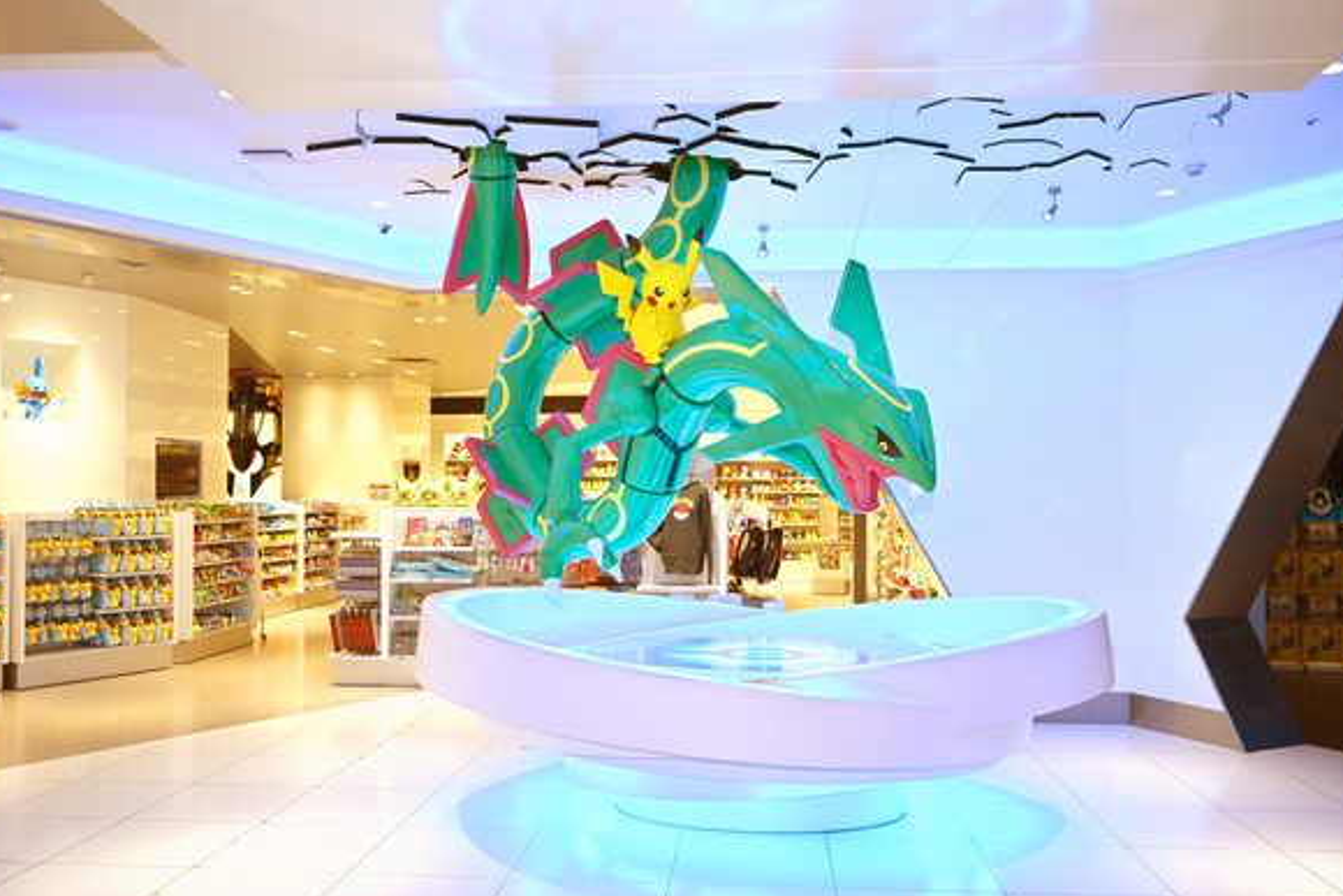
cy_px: 473
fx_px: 1194
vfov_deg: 41.1
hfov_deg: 58.7
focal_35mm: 32
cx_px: 674
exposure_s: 1/60
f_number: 10
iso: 800
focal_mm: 29
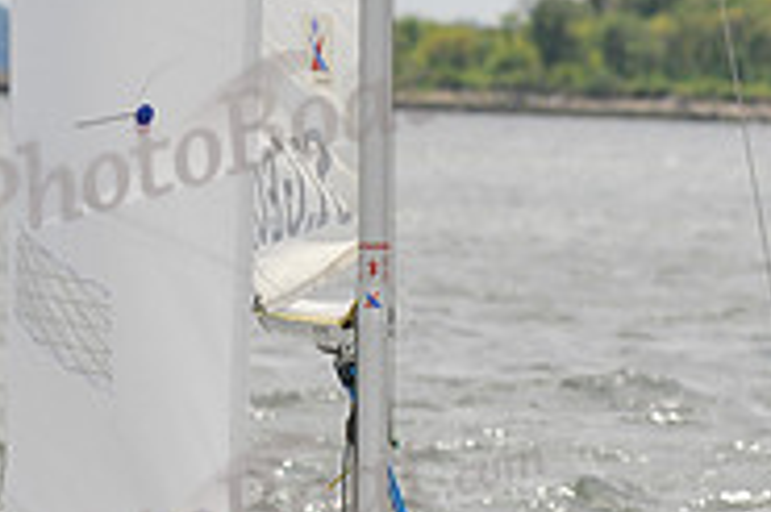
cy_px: 676
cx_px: 758
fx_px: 20135
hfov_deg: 2.2
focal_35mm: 941
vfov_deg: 1.5
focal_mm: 200
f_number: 10
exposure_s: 1/640
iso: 200
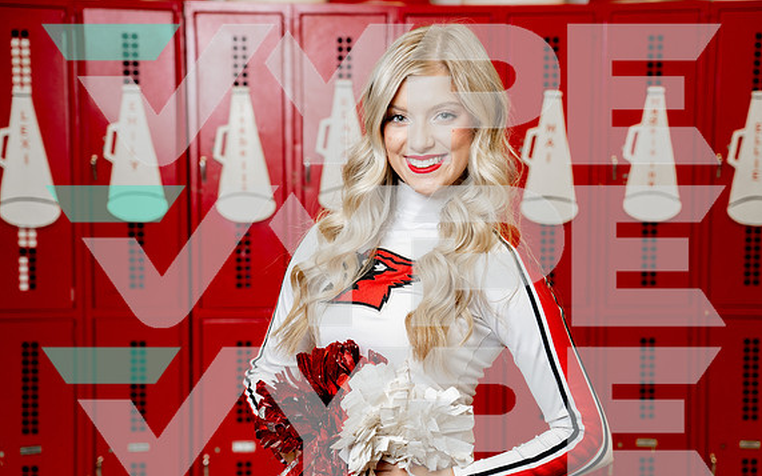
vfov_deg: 22.0
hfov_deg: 34.5
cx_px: 386
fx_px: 1225
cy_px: 257
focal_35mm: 59
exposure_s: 1/250
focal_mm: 57
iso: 800
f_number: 4
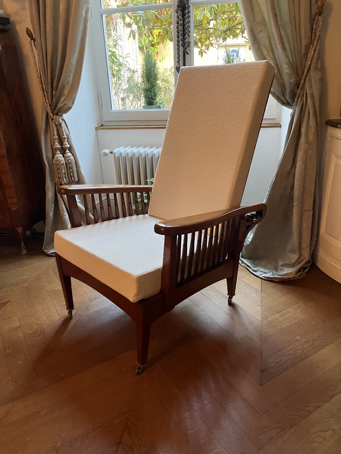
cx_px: 170
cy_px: 227
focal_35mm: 26
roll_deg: +2.4
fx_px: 341
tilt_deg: -22.3
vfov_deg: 67.3
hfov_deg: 53.1
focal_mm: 5.1
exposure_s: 1/50
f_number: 1.6
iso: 400
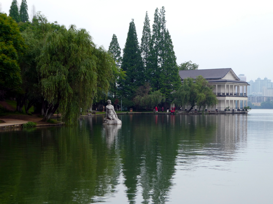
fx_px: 552
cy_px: 102
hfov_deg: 27.8
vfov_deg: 21.0
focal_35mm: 70
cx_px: 136
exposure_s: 1/250
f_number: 4.5
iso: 80
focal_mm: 12.5
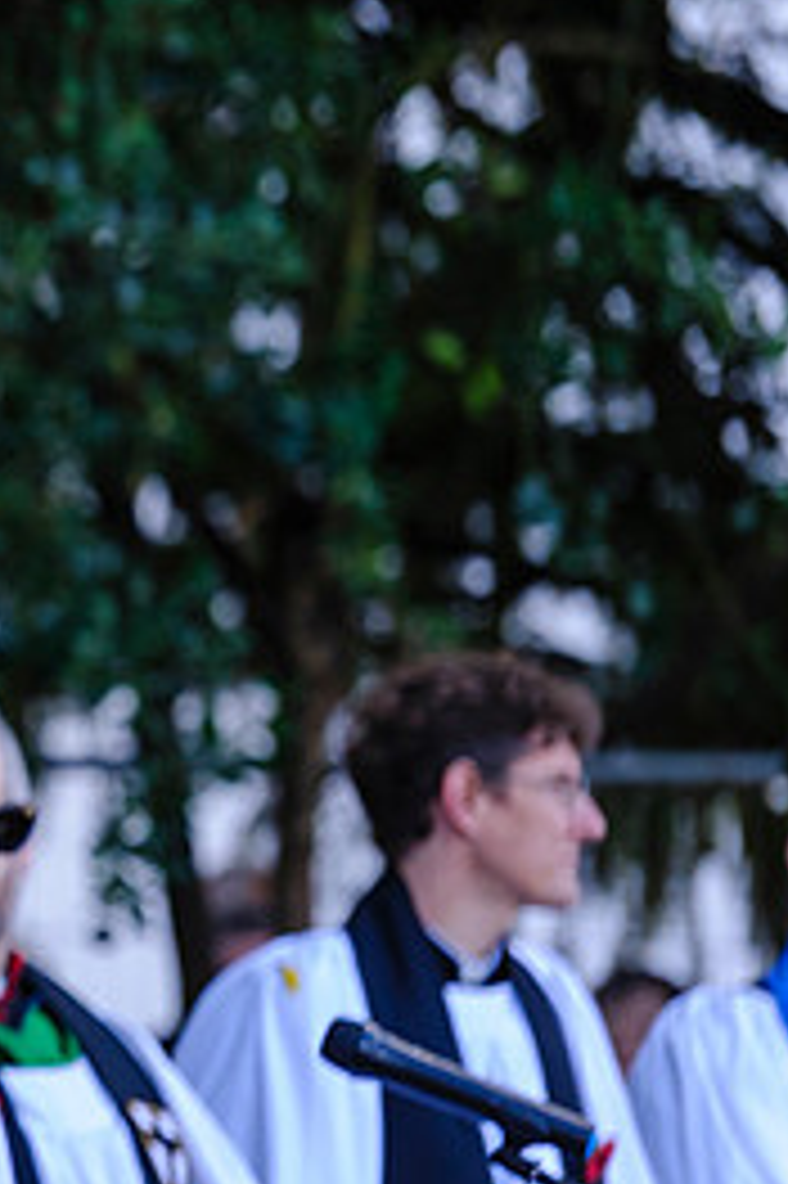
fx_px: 15451
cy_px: 718
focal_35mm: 470
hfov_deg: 2.9
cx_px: -802
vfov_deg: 4.4
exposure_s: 1/500
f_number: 4.8
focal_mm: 170
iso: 800
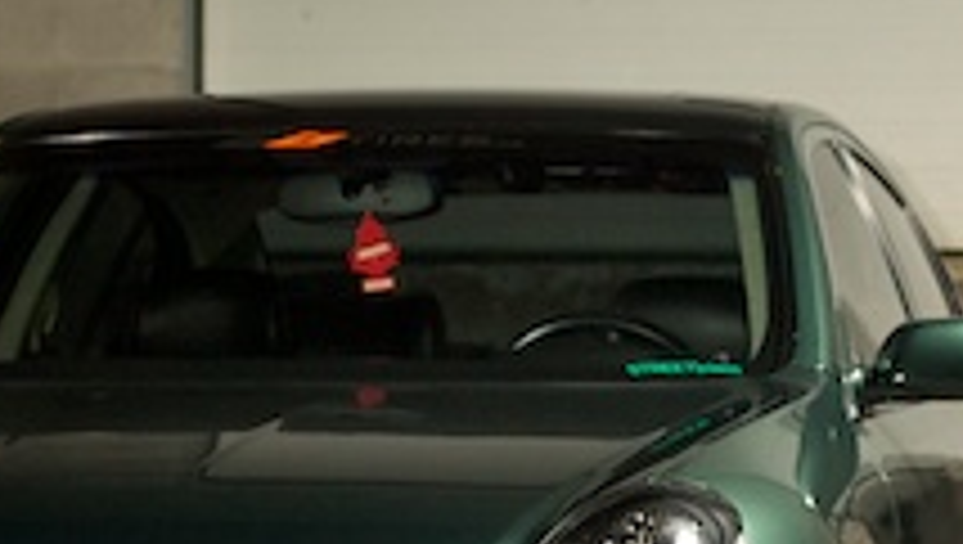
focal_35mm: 234
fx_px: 5983
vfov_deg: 5.2
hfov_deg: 9.2
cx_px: 652
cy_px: 283
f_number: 2.5
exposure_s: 1/250
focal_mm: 50
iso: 200
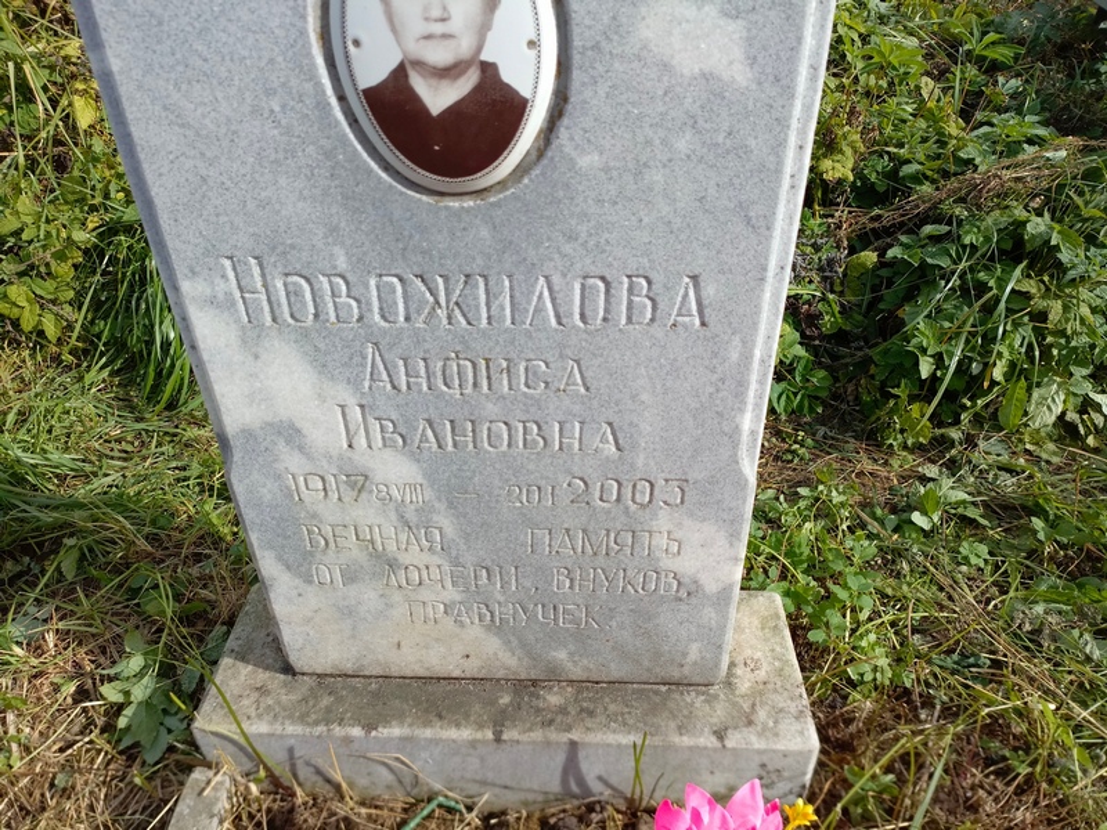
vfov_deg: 54.9
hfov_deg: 69.4
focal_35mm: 25
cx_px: 554
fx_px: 799
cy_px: 415
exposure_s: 1/809
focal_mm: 4.76
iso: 104
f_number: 1.69
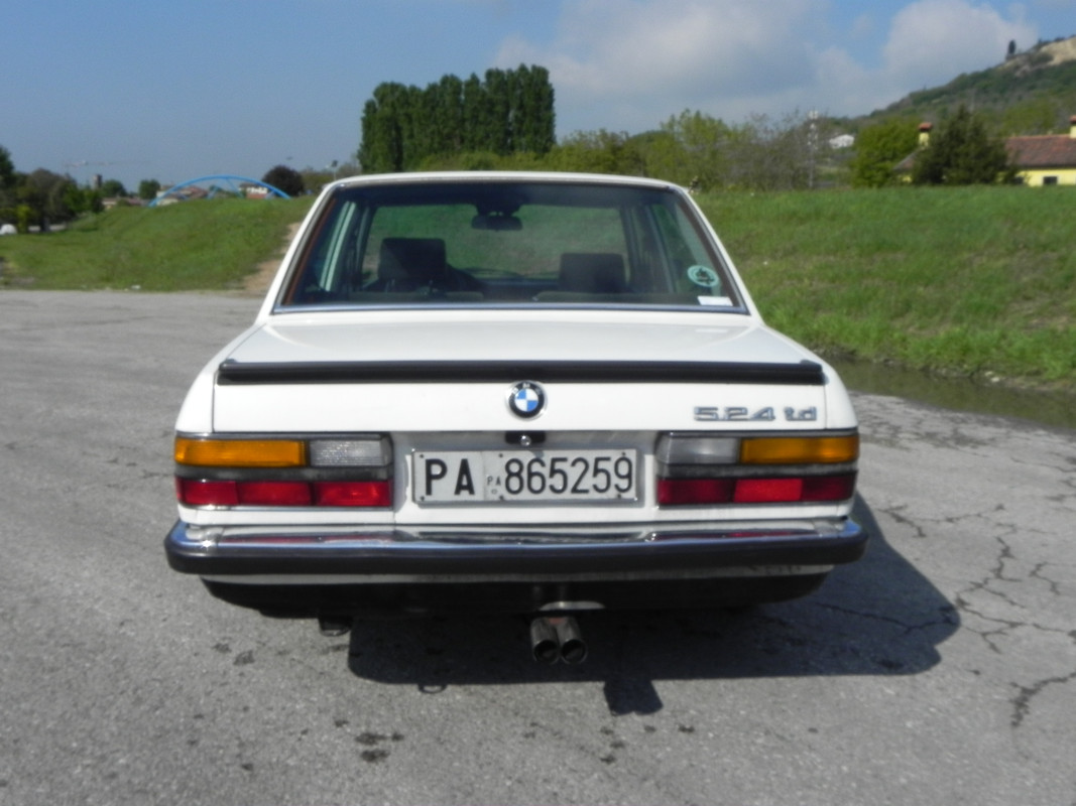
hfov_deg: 55.4
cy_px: 403
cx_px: 538
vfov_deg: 42.9
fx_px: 1026
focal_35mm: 33
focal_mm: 5.9
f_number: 8
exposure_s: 1/500
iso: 160
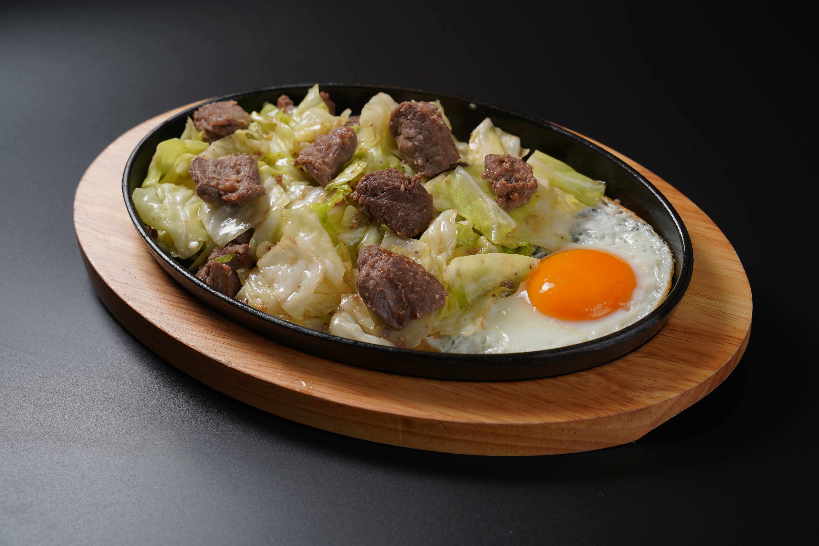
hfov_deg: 27.0
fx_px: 1706
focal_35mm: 75
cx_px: 410
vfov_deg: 18.2
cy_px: 273
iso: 100
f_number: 8
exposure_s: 1/20
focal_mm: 75
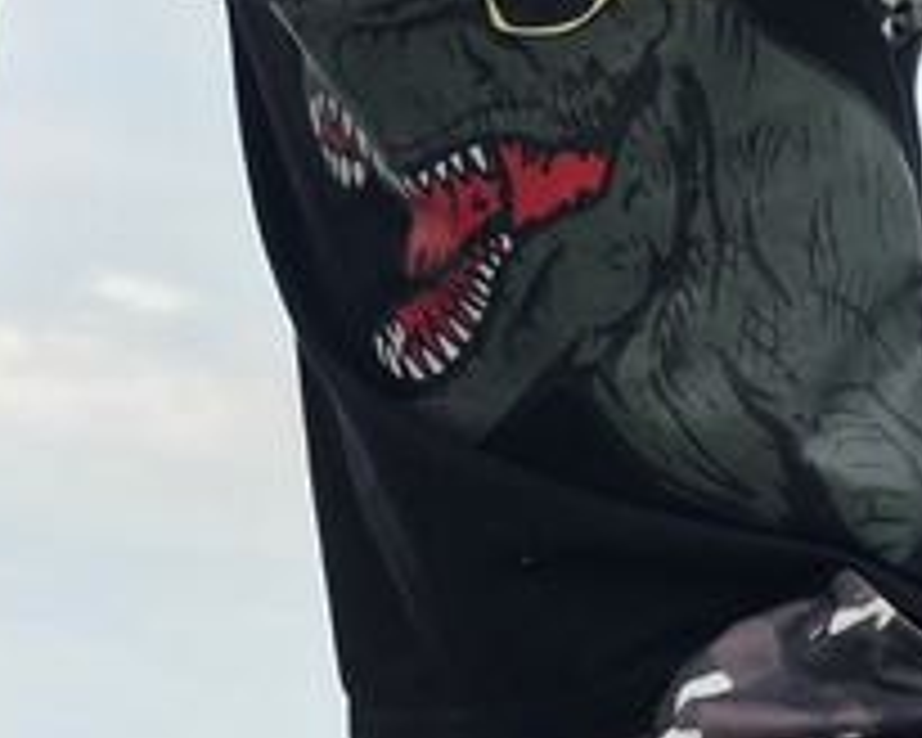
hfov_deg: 16.9
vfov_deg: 13.7
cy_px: 270
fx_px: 3056
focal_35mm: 112
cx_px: 810
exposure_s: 1/2021
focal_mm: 6.3
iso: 80
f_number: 1.7
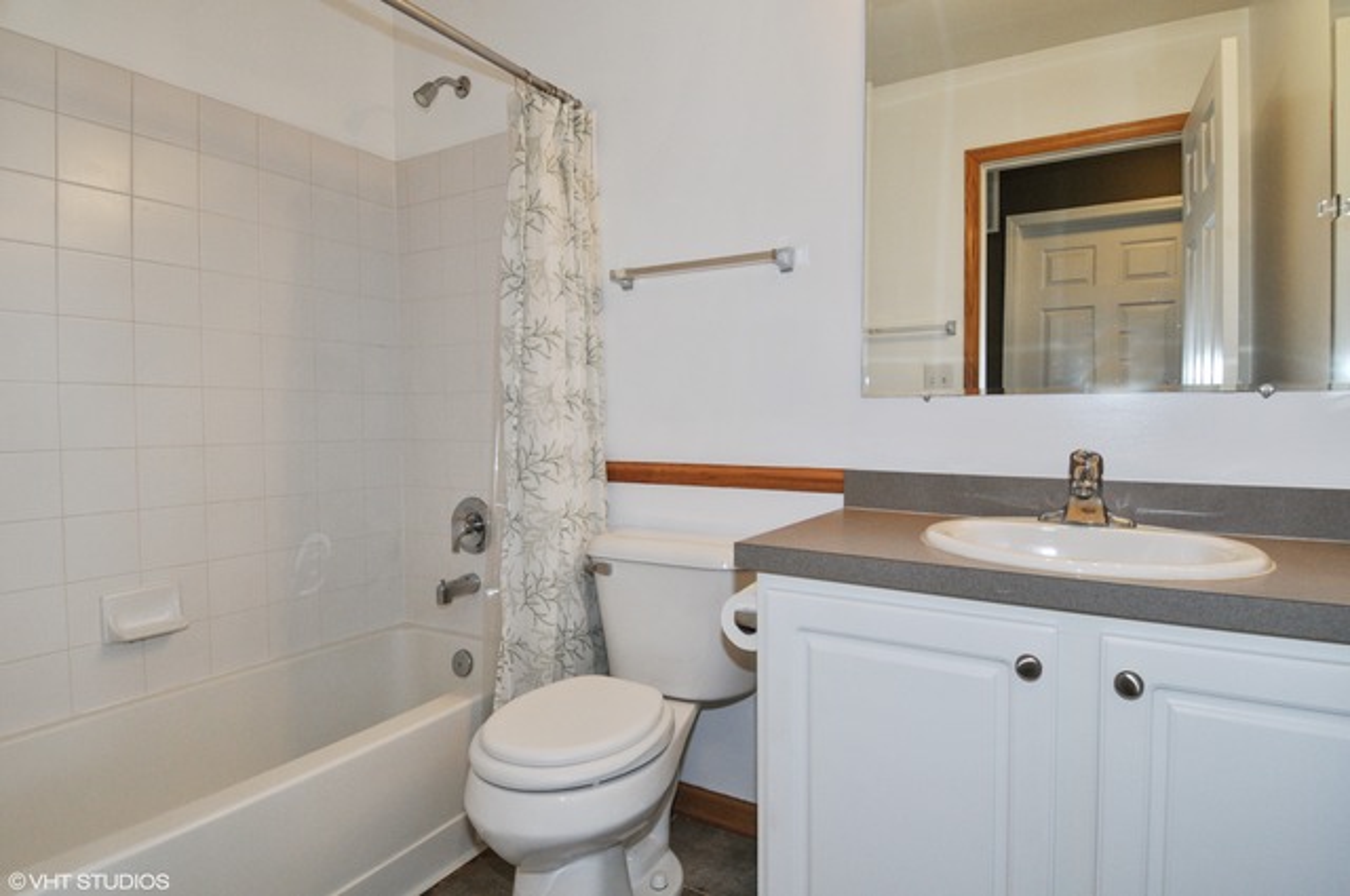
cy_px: 448
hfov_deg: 90.1
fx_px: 674
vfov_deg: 67.2
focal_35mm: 18
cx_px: 675
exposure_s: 1/50
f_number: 8
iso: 500
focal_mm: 12
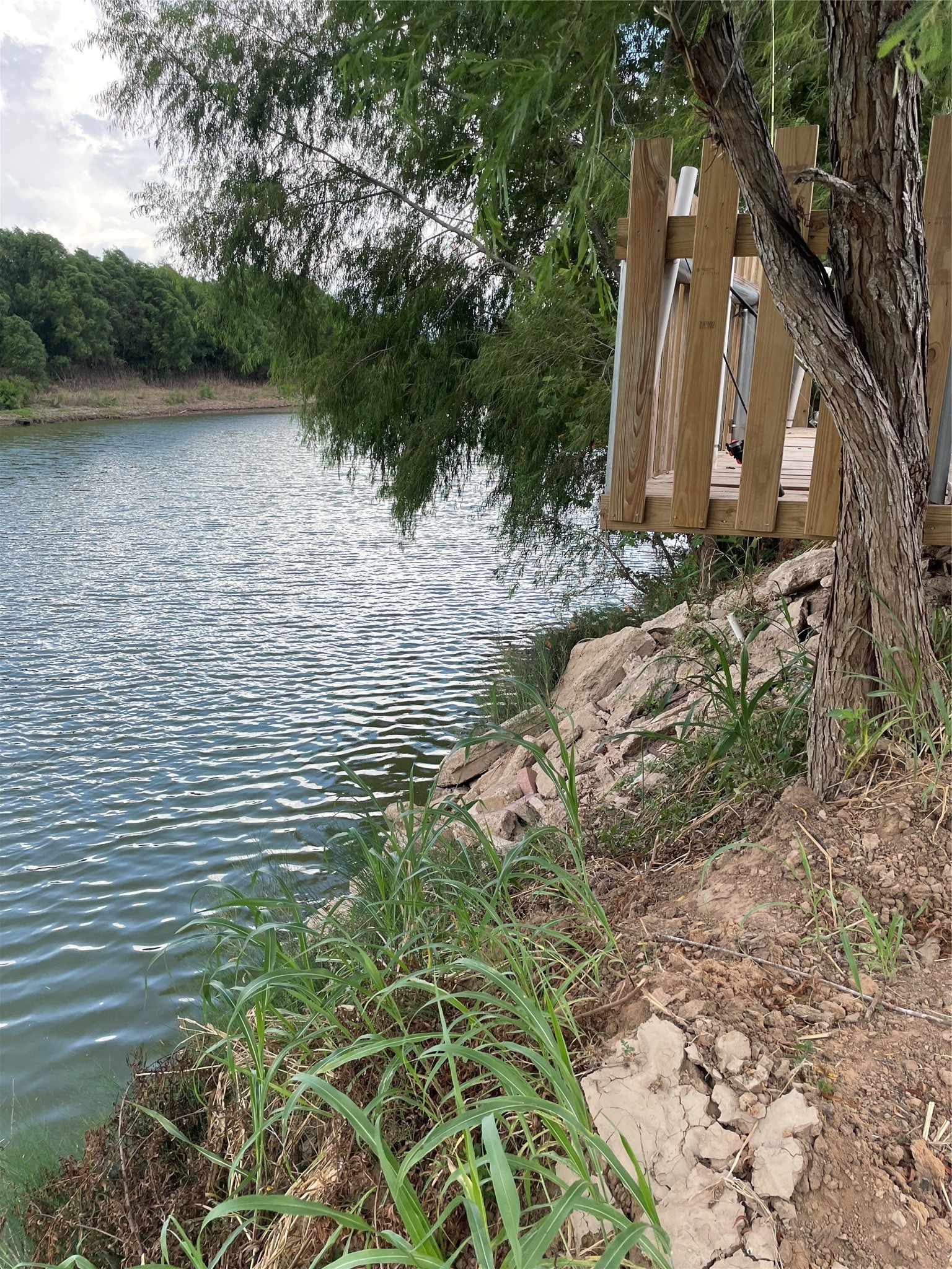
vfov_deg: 67.3
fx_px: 953
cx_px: 476
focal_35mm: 26
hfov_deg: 53.1
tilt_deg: -16.2
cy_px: 634
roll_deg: -1.4
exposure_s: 1/917
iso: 32
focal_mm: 4.2
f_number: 1.6
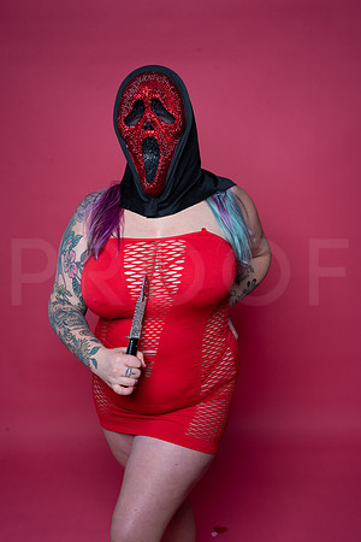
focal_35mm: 35
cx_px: 180
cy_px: 271
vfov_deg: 54.4
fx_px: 526
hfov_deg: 37.9
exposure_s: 1/160
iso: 250
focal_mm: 35
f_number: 11
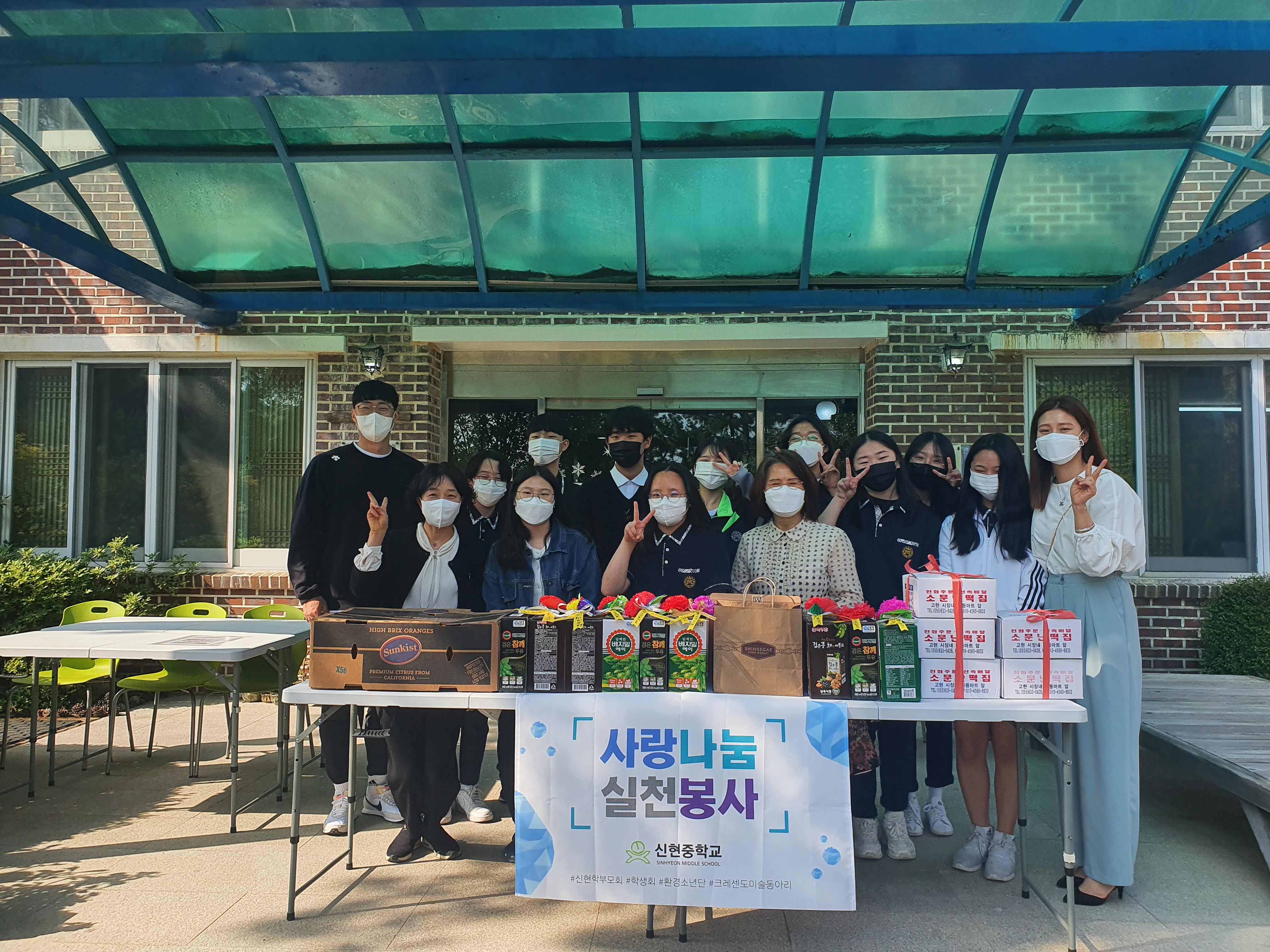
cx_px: 635
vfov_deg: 53.1
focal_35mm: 26
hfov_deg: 67.3
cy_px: 476
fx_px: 954
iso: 50
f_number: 2.4
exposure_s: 1/854
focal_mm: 4.32
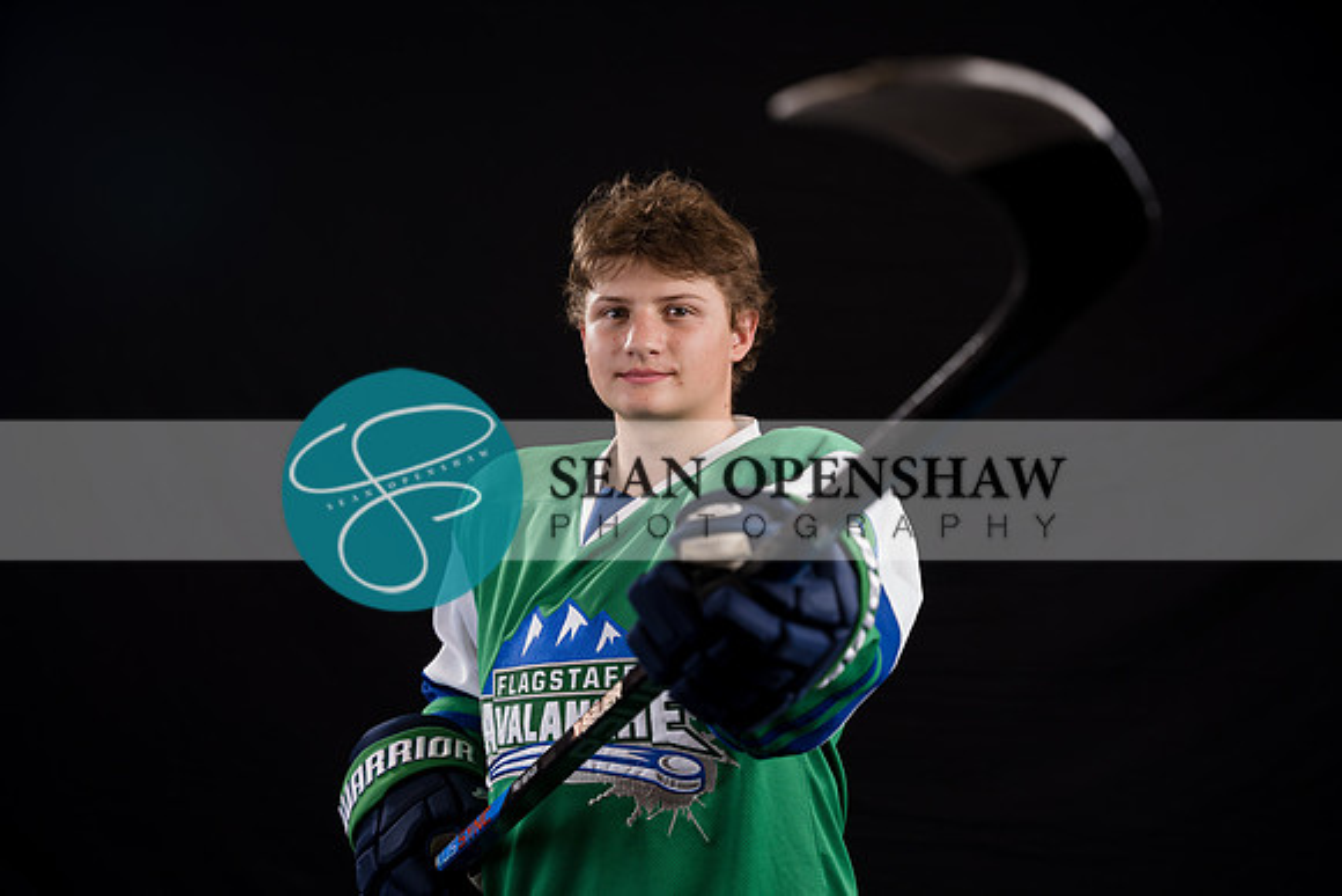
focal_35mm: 57
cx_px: 671
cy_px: 448
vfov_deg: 23.9
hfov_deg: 35.2
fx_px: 2114
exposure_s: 1/160
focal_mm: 56.7
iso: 80
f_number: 3.5
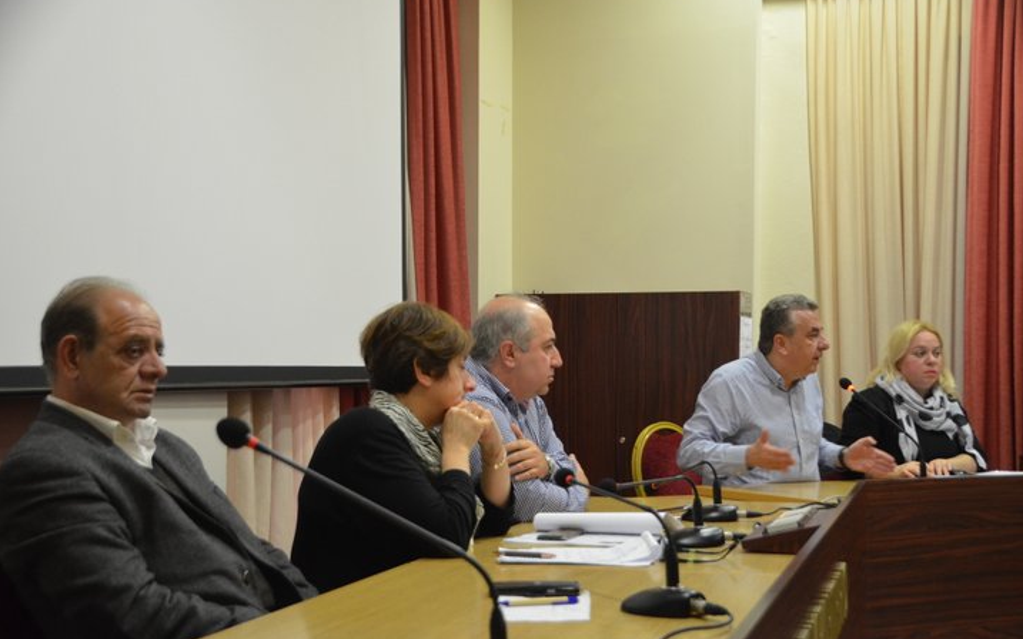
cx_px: 511
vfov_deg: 26.3
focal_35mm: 49
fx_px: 1366
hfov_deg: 41.1
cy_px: 322
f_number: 4.2
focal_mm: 32
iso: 1600
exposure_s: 1/25
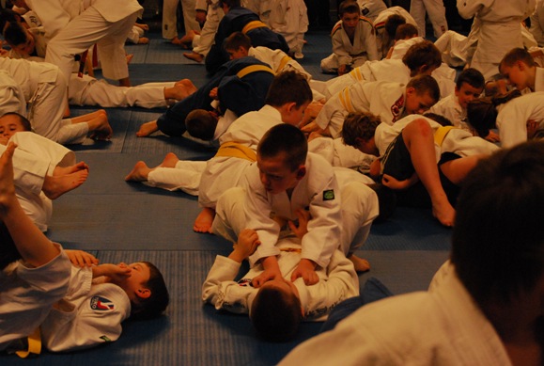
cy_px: 183
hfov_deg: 24.6
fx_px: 1250
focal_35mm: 82
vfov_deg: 16.6
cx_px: 272
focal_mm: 55
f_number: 6.3
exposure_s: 1/125
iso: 1600
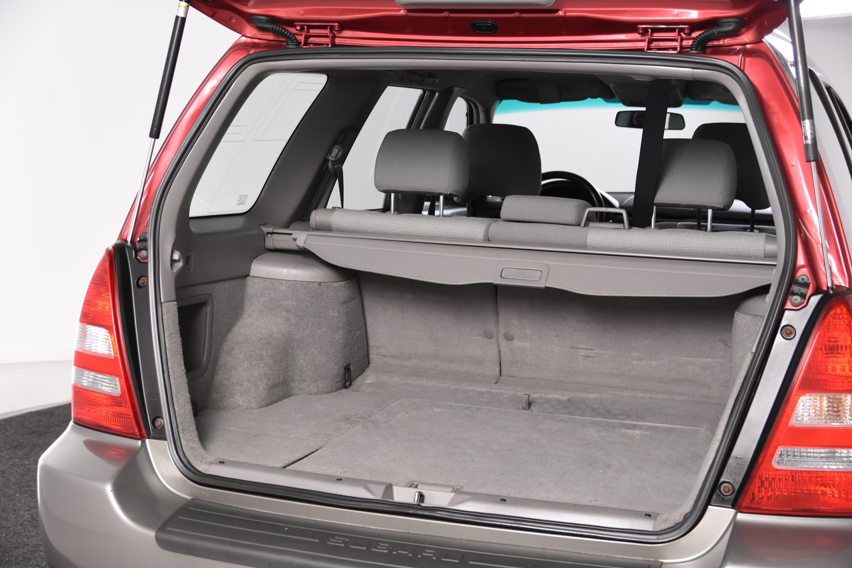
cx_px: 426
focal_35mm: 57
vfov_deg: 23.8
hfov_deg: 35.1
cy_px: 284
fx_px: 1349
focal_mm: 38
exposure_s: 1/80
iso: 1600
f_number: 4.5
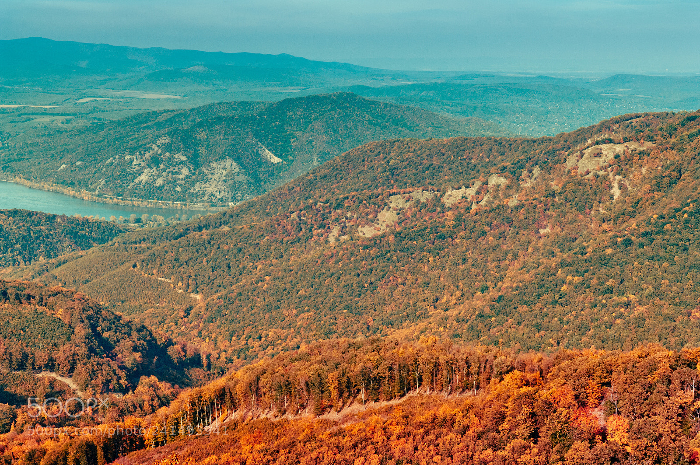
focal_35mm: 75
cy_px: 232
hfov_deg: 27.0
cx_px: 350
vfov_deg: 18.1
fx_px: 1457
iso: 320
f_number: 11
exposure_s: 1/125
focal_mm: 50
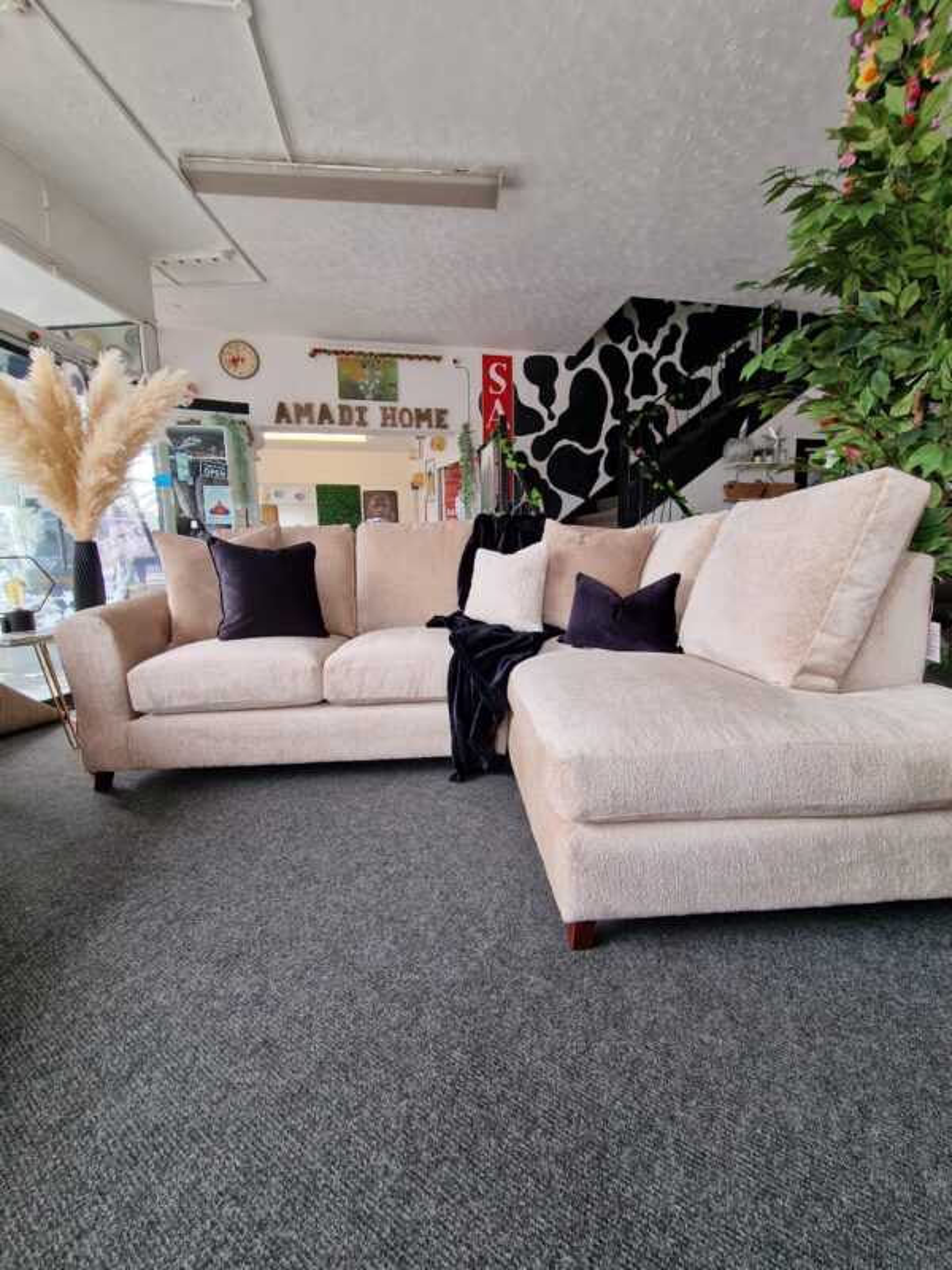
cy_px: 635
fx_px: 477
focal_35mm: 13
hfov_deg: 89.9
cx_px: 476
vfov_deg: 106.2
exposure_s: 1/50
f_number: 2.2
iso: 100
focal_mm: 2.2
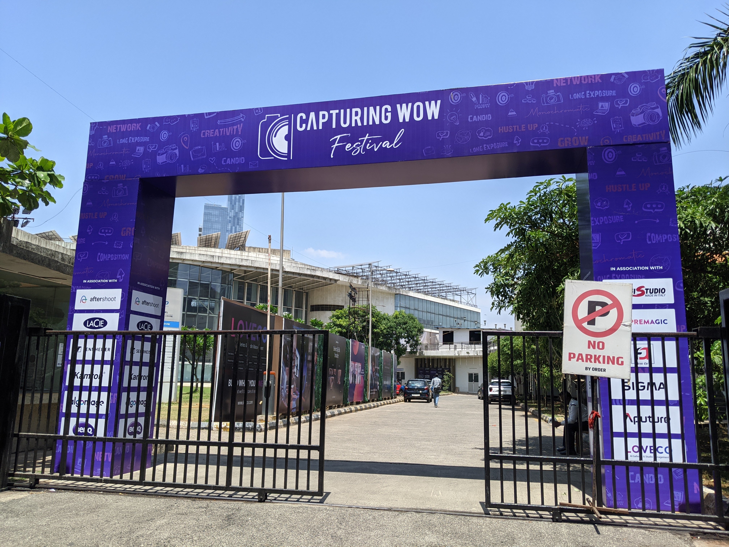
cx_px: 364
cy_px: 274
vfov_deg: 51.4
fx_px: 569
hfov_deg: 65.3
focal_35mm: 27
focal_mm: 4.44
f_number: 1.8
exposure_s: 1/2347
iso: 69
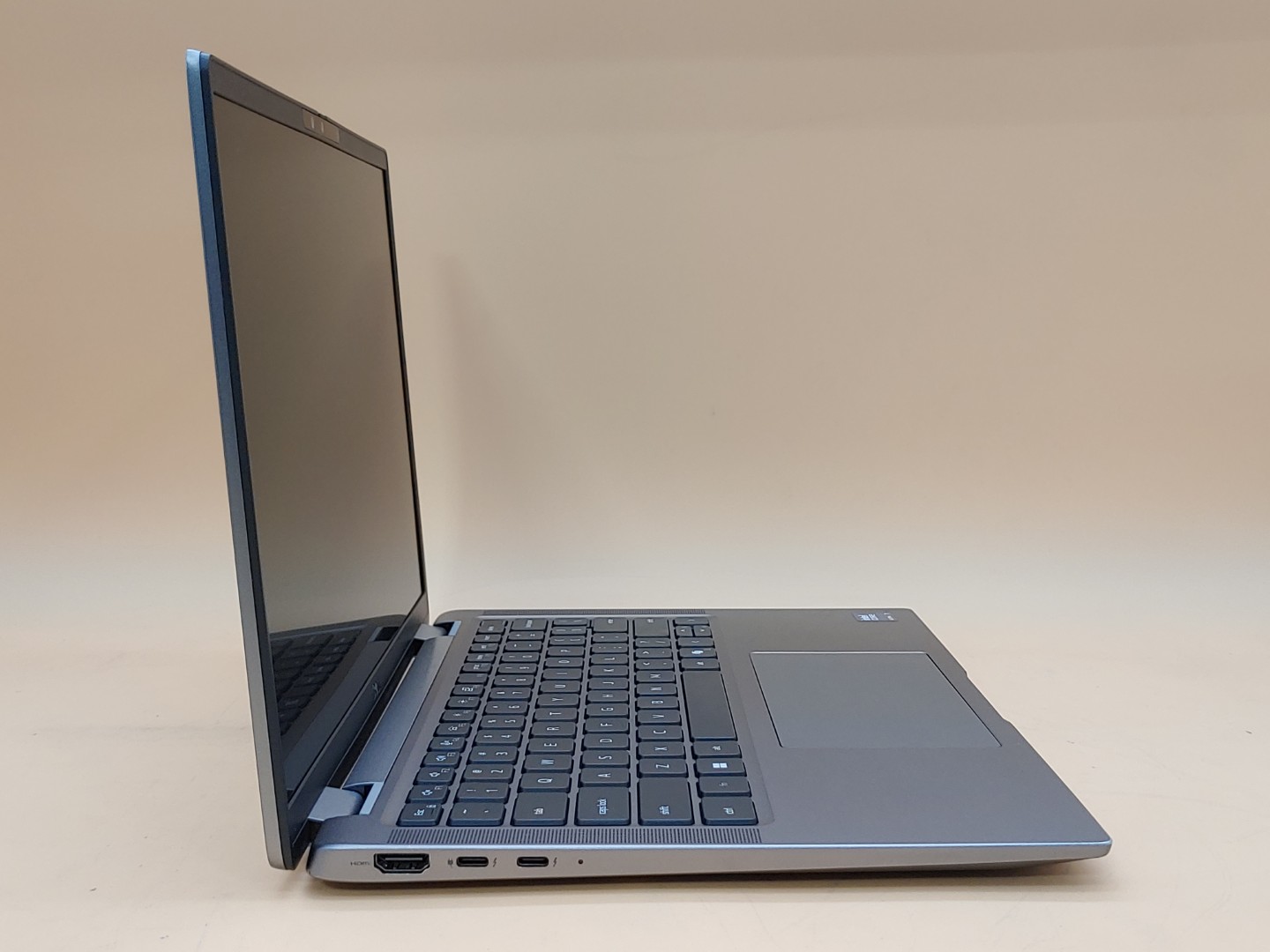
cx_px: 635
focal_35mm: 41
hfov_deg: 45.8
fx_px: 1504
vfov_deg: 35.1
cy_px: 476
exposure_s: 1/60
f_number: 1.8
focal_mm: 4.36
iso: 50
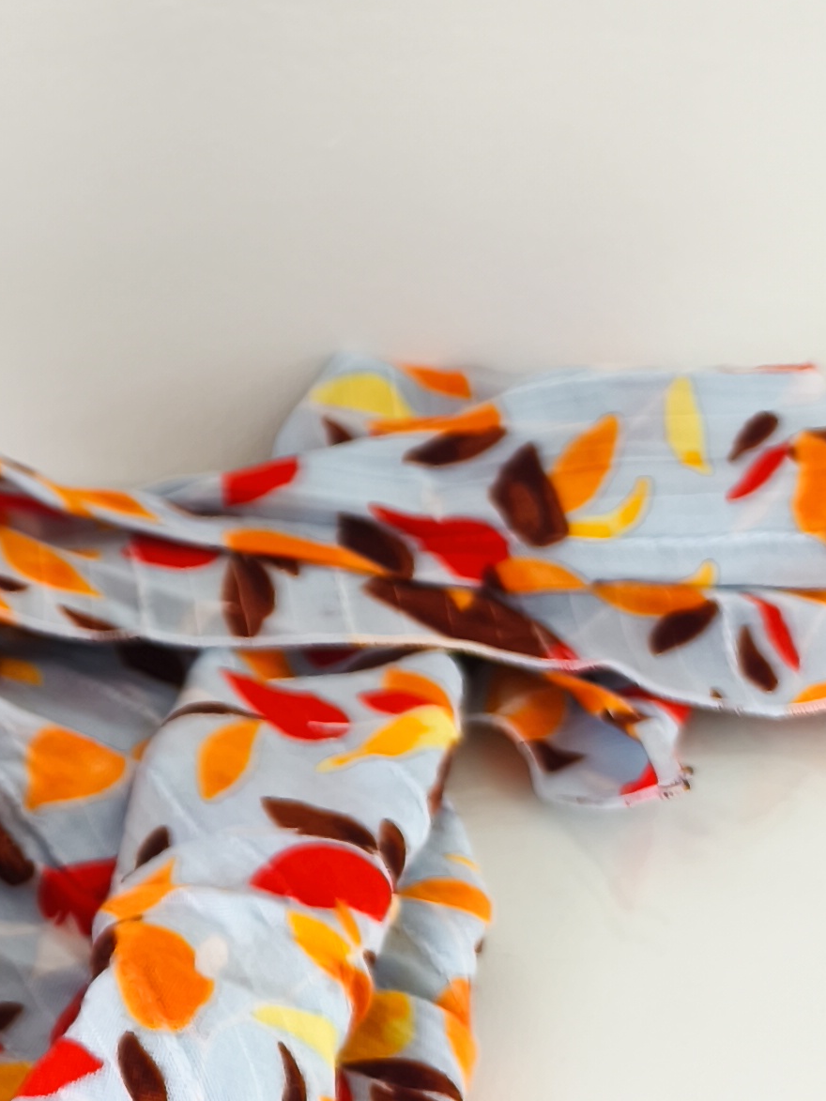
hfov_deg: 16.0
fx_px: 2545
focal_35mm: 80
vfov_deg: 23.7
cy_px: 95
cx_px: -589
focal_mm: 6.14
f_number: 1.65
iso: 50
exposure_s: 1/30
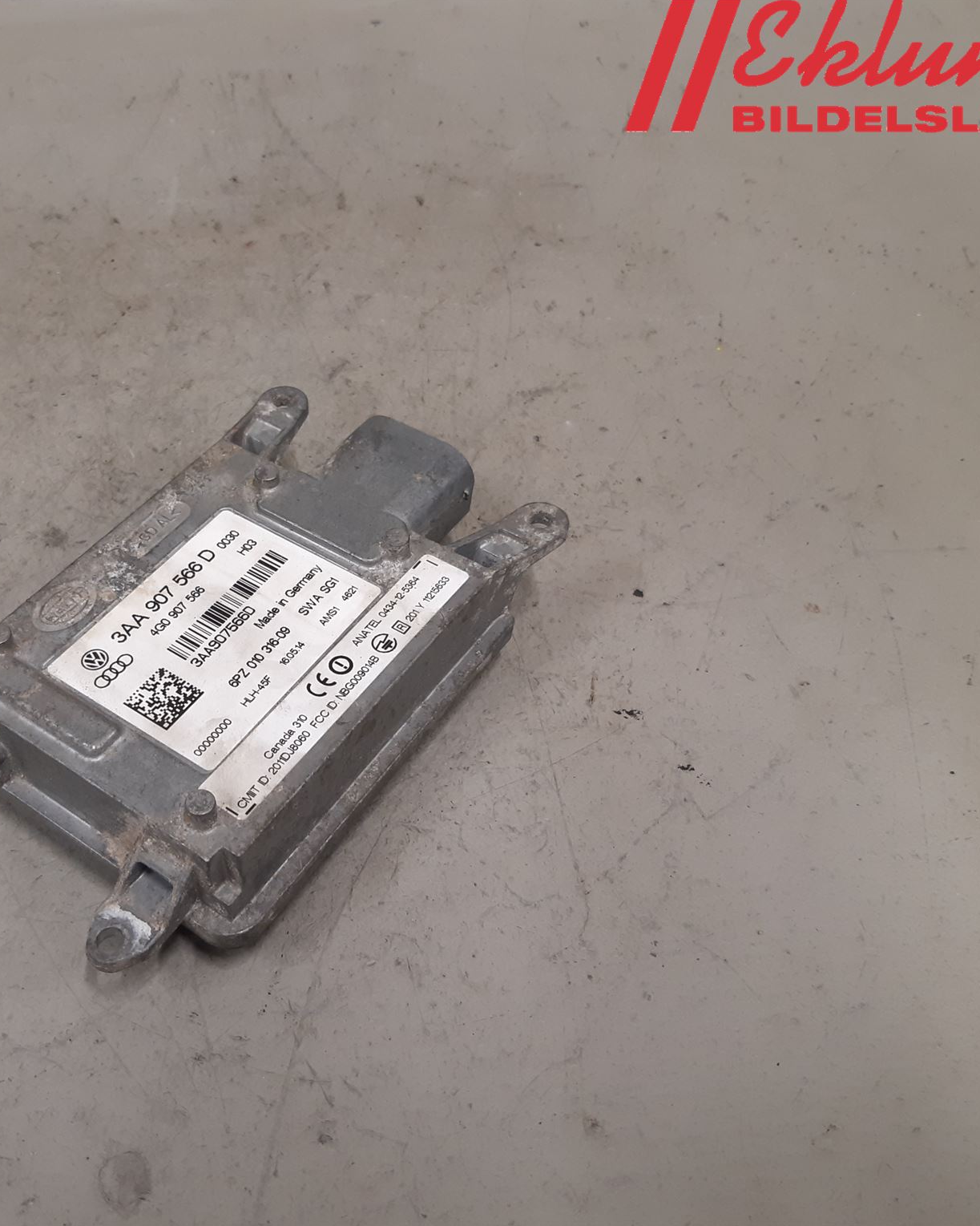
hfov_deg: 42.5
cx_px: 296
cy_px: 612
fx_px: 1233
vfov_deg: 52.8
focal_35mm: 34
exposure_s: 1/50
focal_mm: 3.93
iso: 100
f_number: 1.7
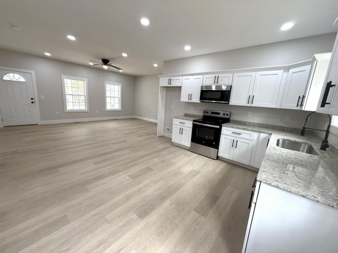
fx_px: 137
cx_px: 169
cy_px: 126
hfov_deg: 102.1
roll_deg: -3.6
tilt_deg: -11.4
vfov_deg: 85.7
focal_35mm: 14
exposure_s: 1/120
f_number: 2.2
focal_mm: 2.22
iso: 200
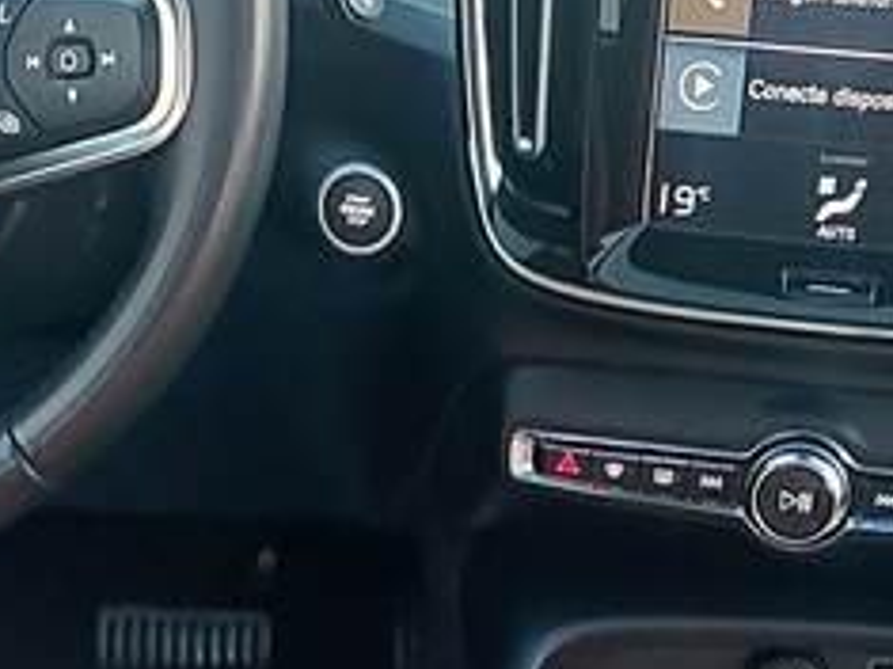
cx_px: 502
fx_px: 2810
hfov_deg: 18.0
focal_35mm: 109
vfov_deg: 13.5
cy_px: 566
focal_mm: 5.95
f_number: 1.89
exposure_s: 1/20
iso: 291
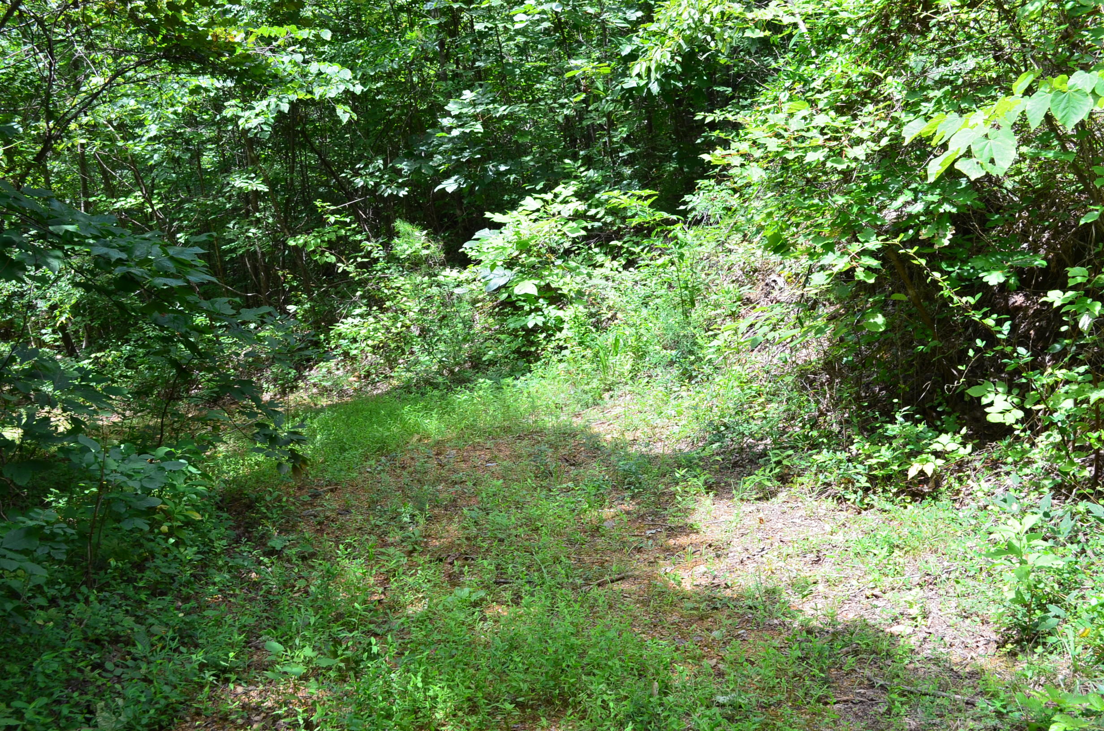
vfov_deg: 31.8
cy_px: 366
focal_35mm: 42
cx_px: 552
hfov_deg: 46.5
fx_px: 1285
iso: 400
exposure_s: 1/80
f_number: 8
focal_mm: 28
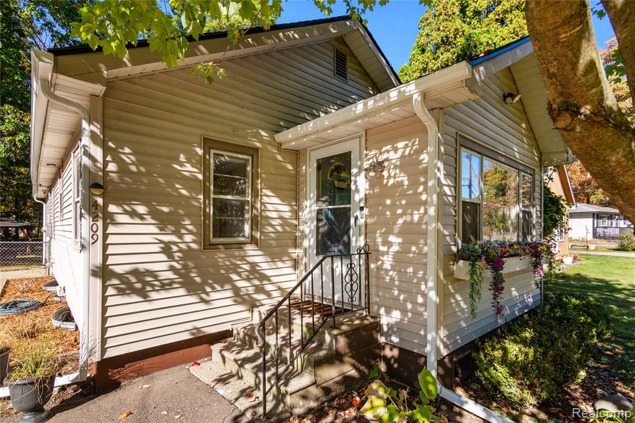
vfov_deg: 70.5
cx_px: 318
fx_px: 300
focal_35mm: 17
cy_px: 212
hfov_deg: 93.3
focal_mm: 17
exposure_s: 1/400
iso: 320
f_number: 9
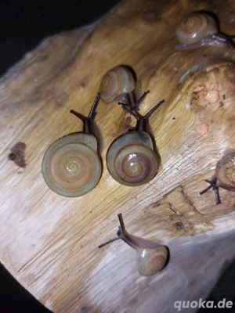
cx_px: 118
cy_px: 156
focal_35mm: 24
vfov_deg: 71.6
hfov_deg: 56.8
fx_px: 217
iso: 25
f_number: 1.8
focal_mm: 5.23
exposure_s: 1/196
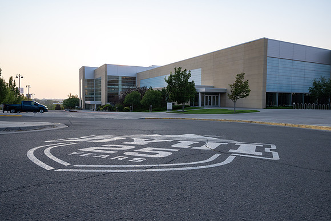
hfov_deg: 70.6
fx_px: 234
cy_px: 110
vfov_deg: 50.6
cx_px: 166
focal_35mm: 25
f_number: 6.3
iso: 250
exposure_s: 1/320
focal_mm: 24
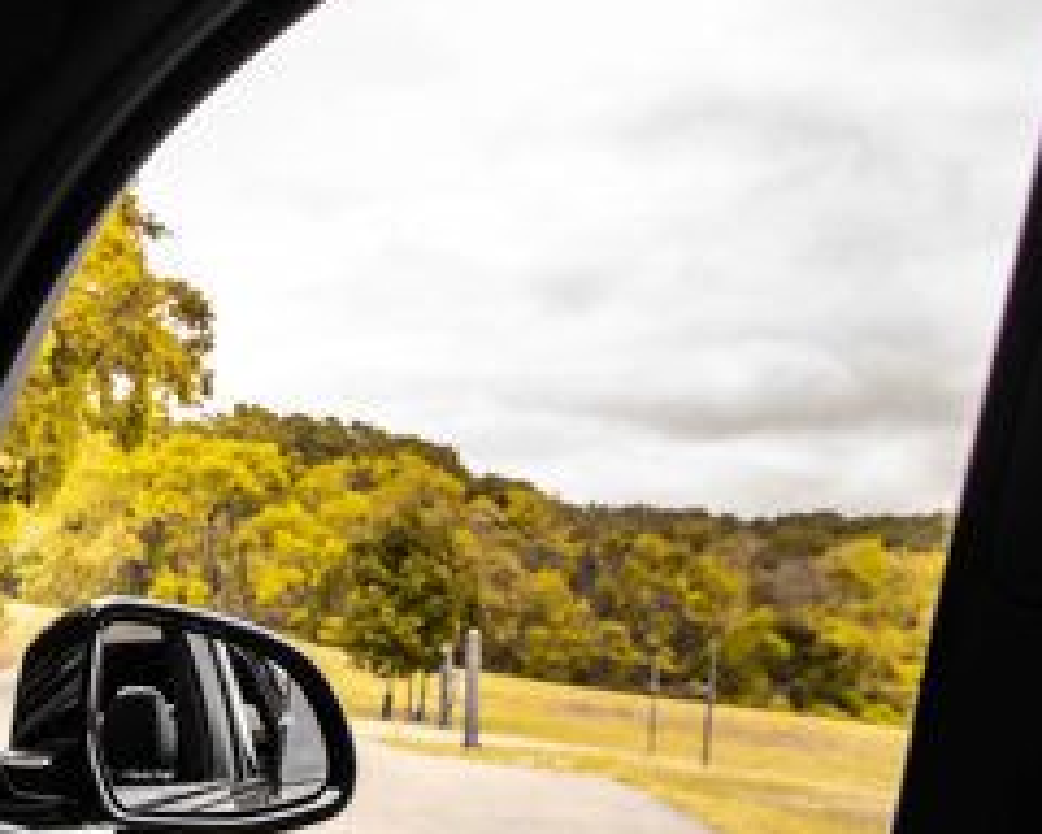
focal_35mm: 60
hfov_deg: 27.4
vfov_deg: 24.2
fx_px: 1850
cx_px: -234
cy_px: 836
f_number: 8
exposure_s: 1/200
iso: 640
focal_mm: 24
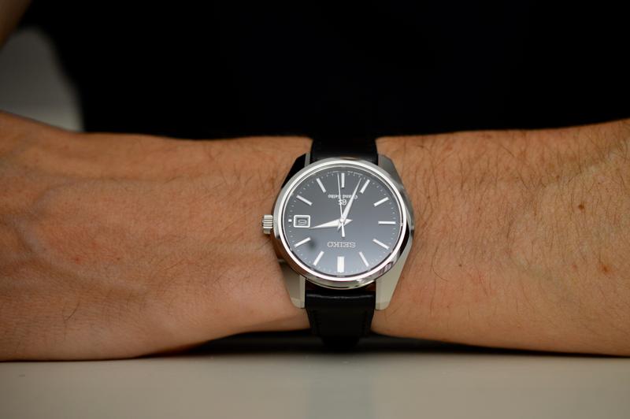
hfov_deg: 33.4
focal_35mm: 60
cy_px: 210
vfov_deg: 22.6
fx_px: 1049
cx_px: 315
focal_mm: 40
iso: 500
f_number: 3
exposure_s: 1/60
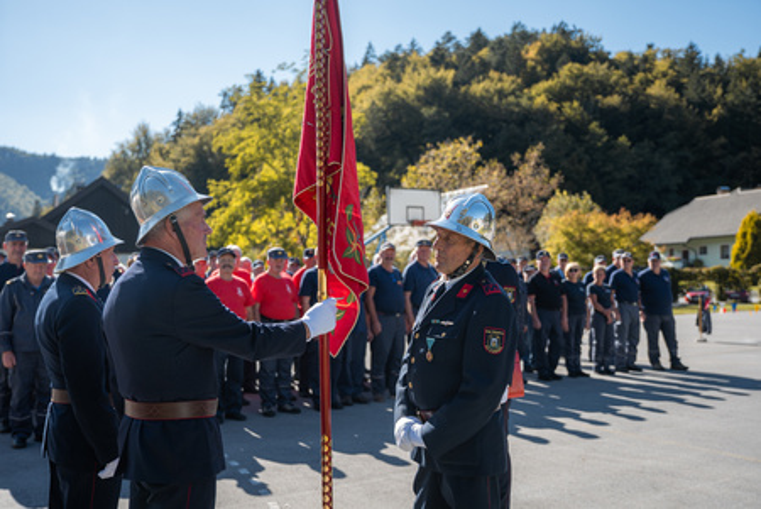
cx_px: 380
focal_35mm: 40
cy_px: 254
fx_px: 847
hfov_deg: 48.4
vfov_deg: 33.4
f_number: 2.8
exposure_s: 1/1600
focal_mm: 40
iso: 125
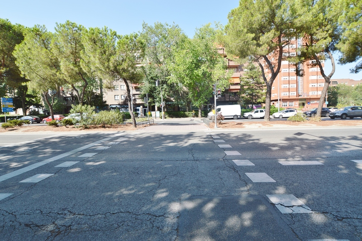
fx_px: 151
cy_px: 120
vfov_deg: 77.2
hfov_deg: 100.4
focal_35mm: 15
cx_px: 181
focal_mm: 10
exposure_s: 1/160
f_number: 6.3
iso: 100
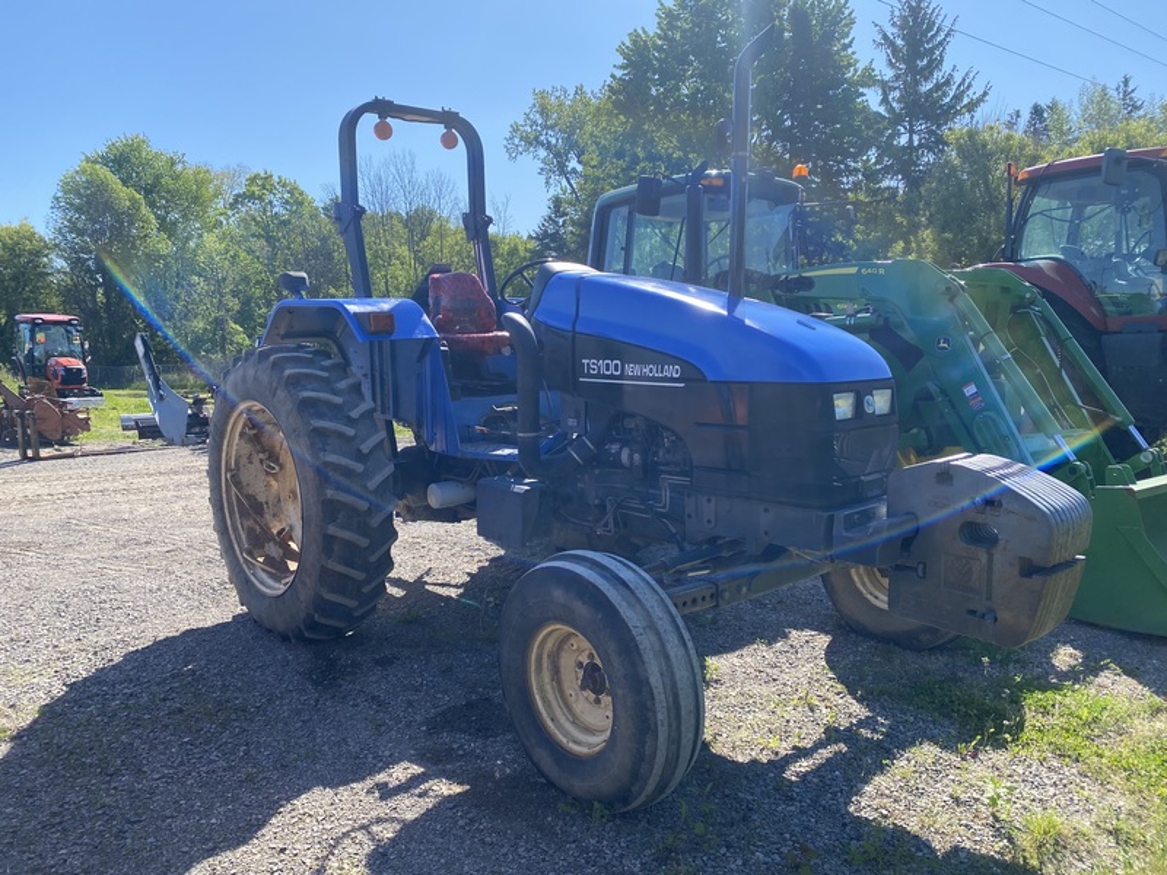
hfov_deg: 67.3
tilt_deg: -8.4
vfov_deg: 53.1
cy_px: 438
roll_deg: +0.7
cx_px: 584
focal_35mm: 26
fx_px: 877
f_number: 1.8
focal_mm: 4.25
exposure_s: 1/1157
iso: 32
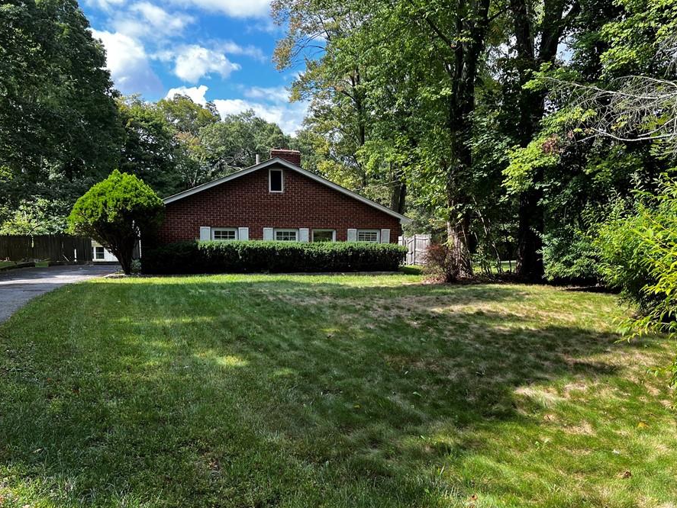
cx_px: 353
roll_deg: -0.5
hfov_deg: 59.9
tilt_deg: -7.1
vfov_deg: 46.8
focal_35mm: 30
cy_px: 280
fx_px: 587
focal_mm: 5.7
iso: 50
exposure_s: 1/666
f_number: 1.5
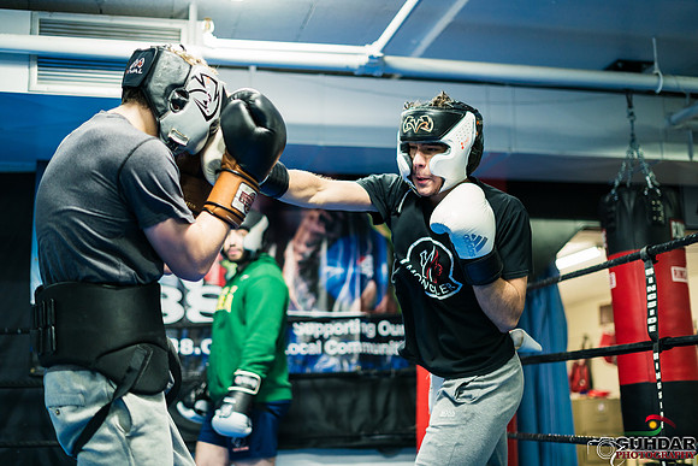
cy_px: 233
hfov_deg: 39.6
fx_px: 970
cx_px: 349
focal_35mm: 50
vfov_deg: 27.0
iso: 1250
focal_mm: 50
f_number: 1.8
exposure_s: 1/400
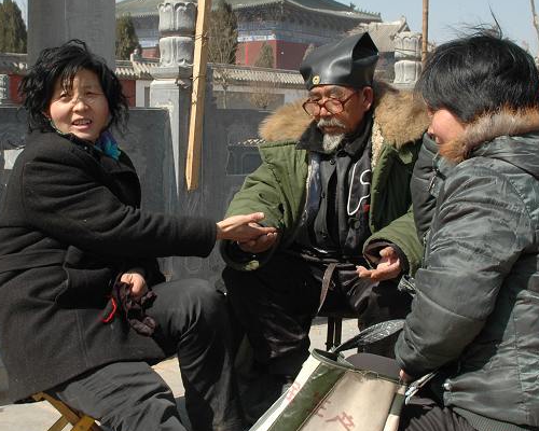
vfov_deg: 28.1
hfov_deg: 34.6
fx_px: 861
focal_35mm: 54
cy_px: 195
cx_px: 216
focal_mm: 24
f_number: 8
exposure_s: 1/250
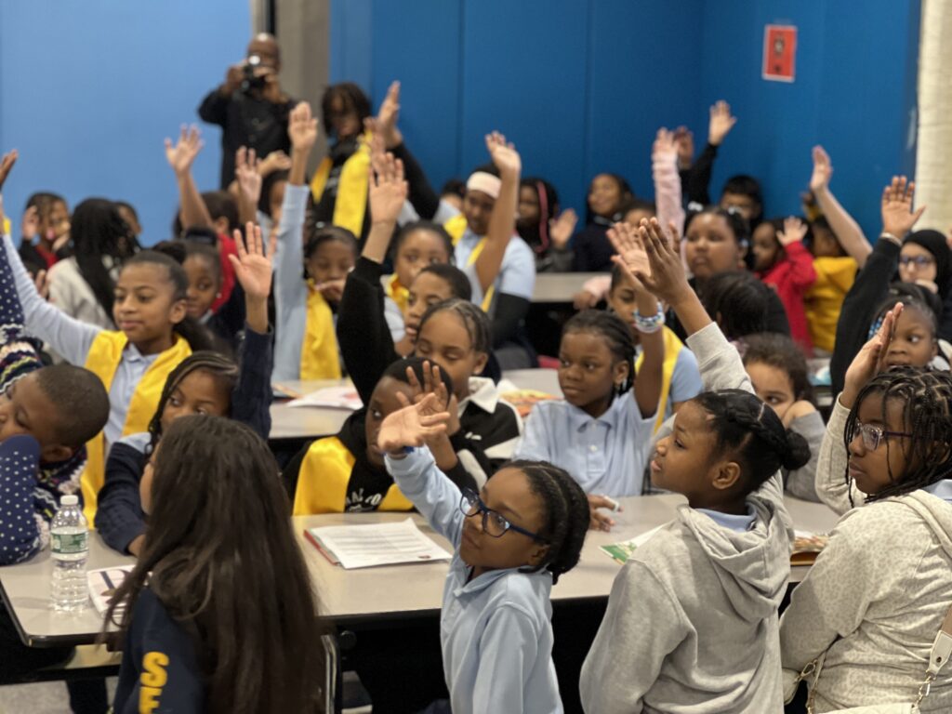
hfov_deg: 25.3
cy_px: 357
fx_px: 2118
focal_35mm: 77
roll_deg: -1.5
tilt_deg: -7.6
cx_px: 476
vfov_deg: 19.1
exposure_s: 1/38
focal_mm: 9
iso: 320
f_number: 2.8
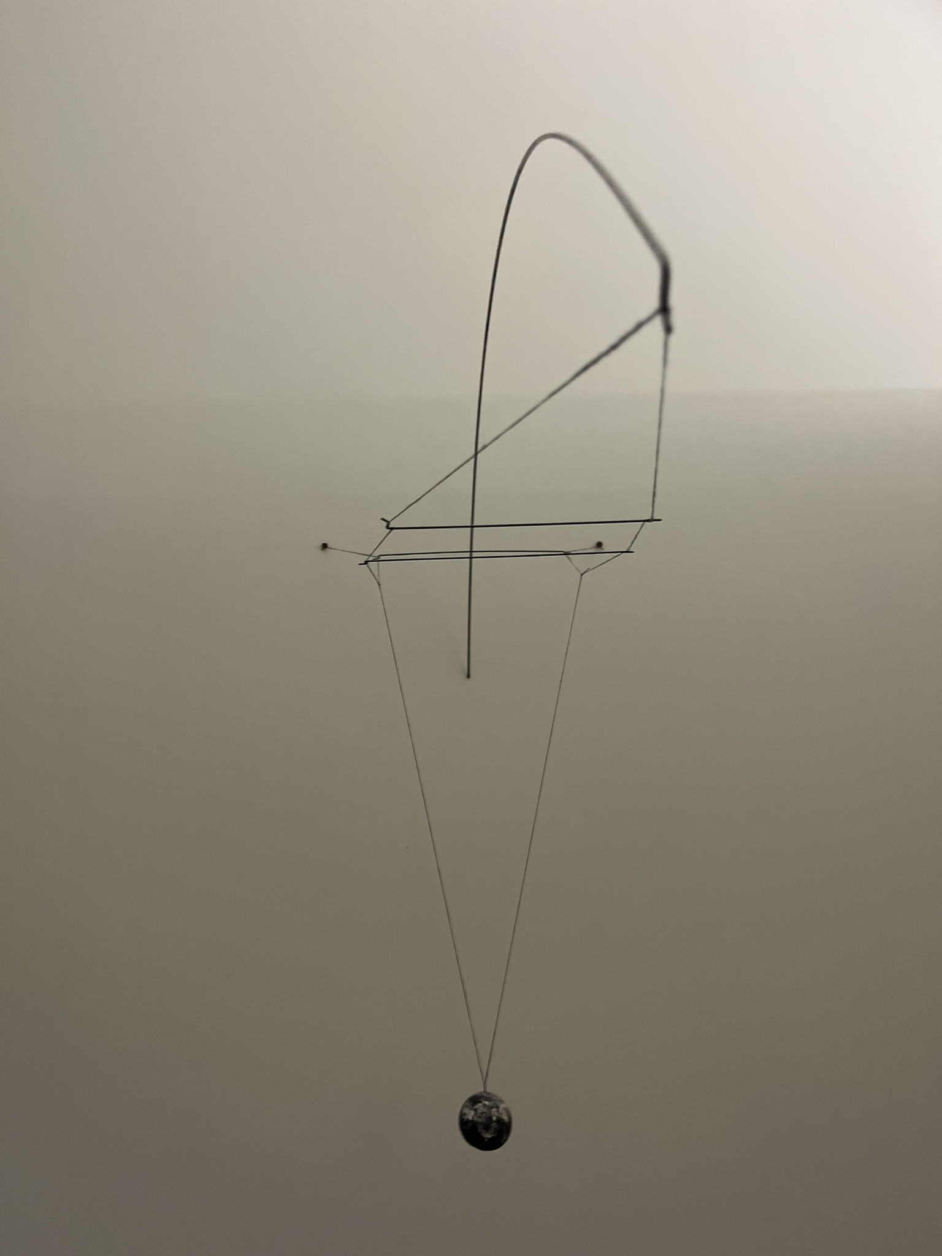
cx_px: 471
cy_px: 628
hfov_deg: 53.1
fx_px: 943
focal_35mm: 26
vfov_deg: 67.3
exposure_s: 1/50
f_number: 1.6
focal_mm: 5.1
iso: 160
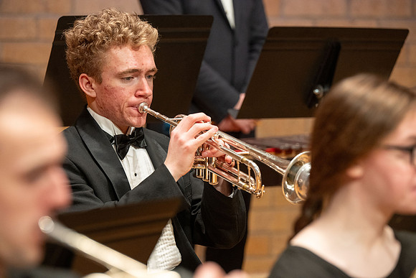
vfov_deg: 8.1
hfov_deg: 12.1
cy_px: 139
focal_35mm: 170
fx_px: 1965
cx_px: 208
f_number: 4.5
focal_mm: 170
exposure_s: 1/160
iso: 2500
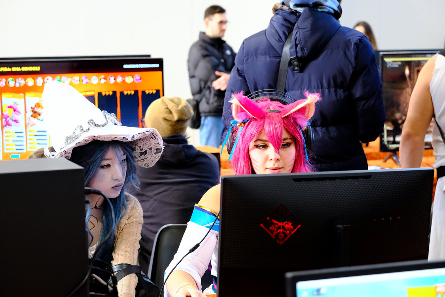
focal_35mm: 75
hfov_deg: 27.0
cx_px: 222
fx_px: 927
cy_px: 148
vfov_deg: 18.2
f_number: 3.6
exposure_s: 1/75
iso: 1600
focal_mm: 50
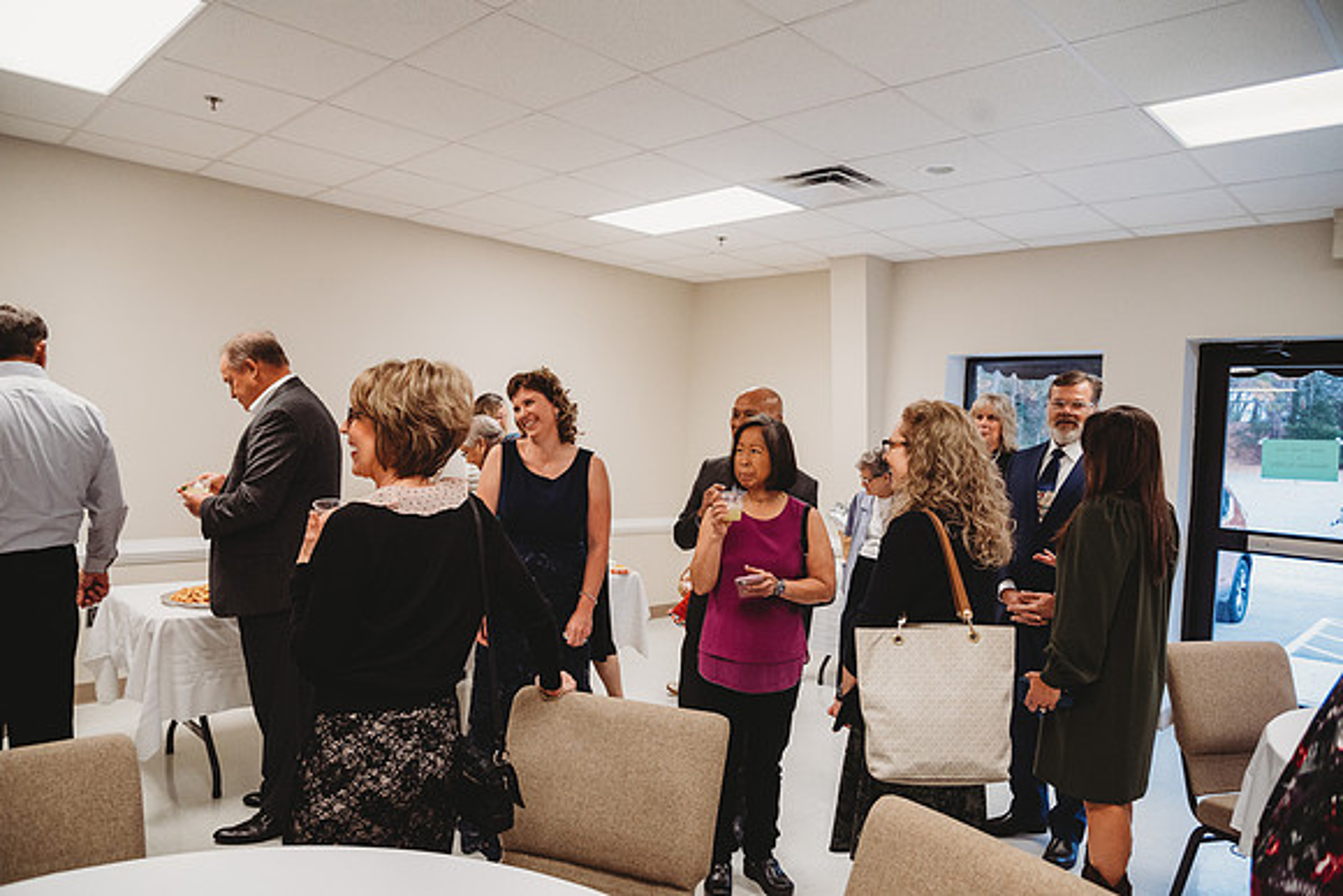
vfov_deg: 53.2
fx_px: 896
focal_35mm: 24
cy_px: 448
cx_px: 672
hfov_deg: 73.7
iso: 1600
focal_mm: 24
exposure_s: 1/200
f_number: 4
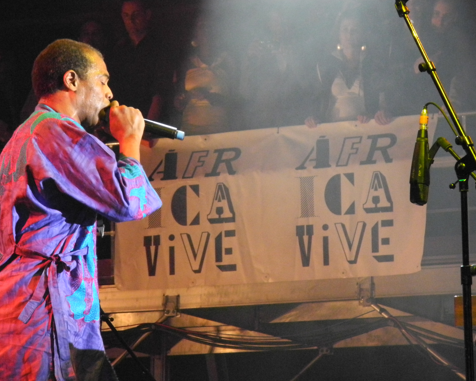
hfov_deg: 9.2
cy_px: 190
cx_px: 226
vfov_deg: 7.4
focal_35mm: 209
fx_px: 2945
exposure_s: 1/60
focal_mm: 42.6
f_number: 5.6
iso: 1600
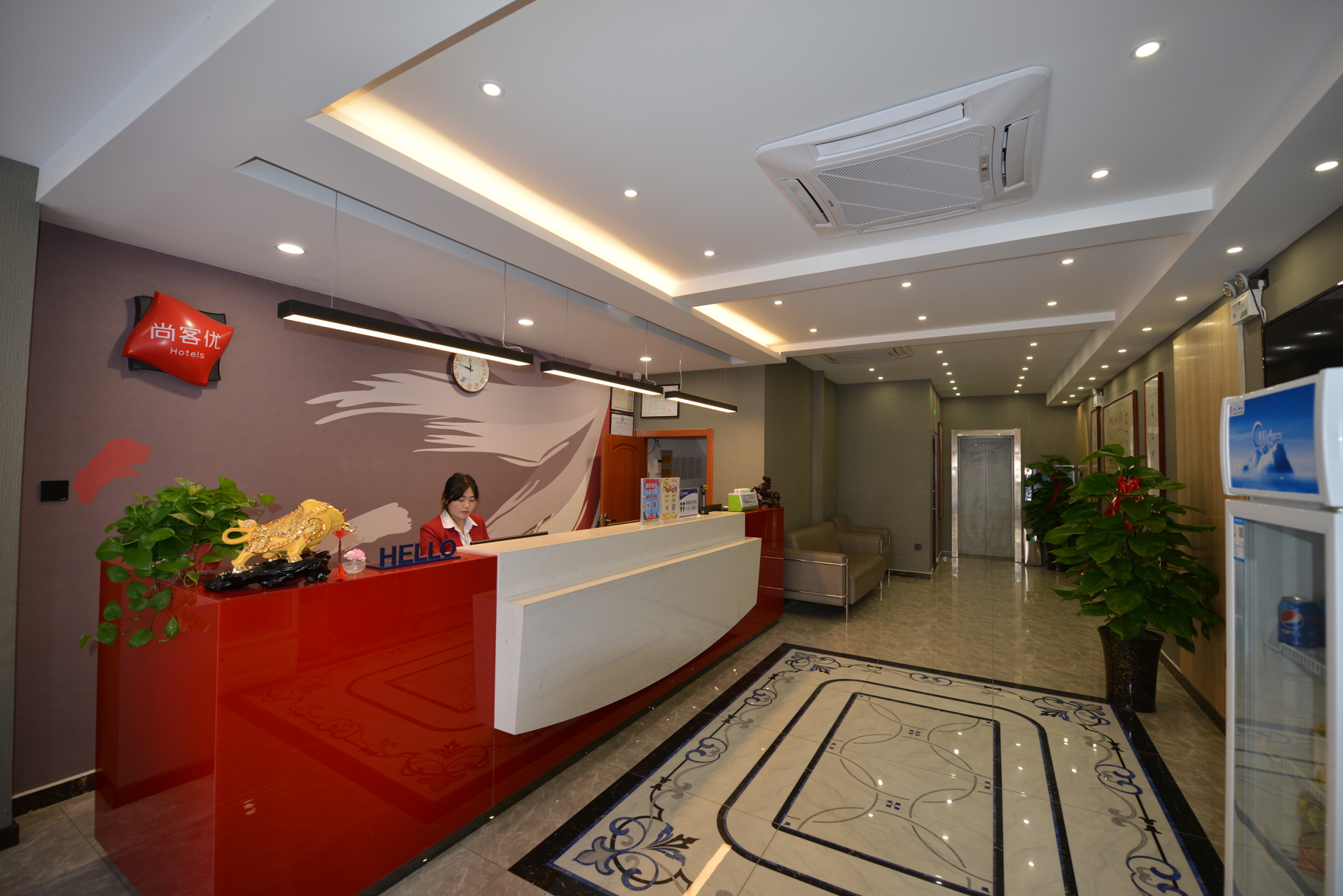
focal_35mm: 15
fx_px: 560
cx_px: 672
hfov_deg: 100.4
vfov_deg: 77.3
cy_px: 448
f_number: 3.5
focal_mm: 15
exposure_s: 1/60
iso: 200
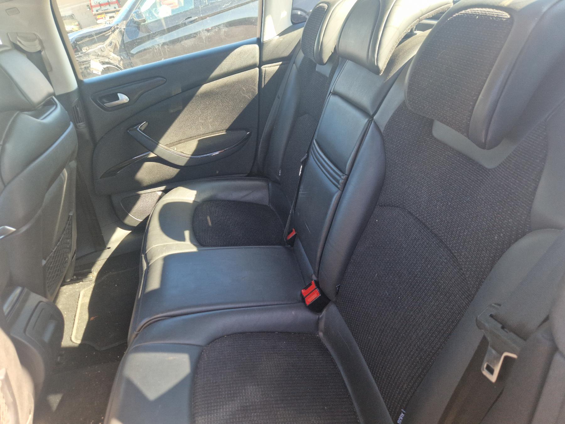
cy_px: 212
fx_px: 375
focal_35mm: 23
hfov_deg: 73.9
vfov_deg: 58.9
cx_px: 282
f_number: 1.8
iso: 50
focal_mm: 5.4
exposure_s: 1/50
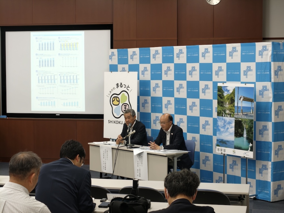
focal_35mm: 73
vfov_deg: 20.2
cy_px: 106
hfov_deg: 26.7
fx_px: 599
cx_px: 142
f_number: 2.6
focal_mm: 13.85
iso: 640
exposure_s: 1/120
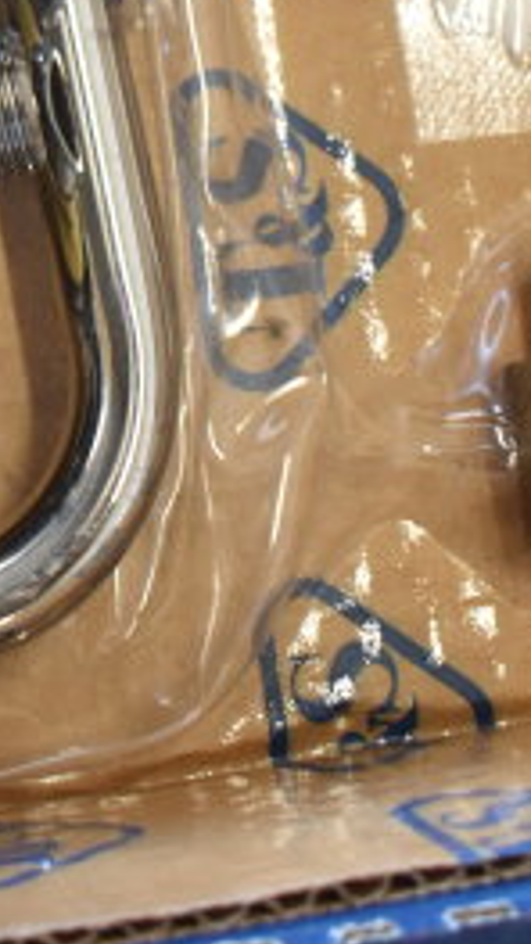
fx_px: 3148
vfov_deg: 15.8
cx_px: -187
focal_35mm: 126
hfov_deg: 9.4
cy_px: -422
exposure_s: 1/40
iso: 640
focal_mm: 23
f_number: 3.8
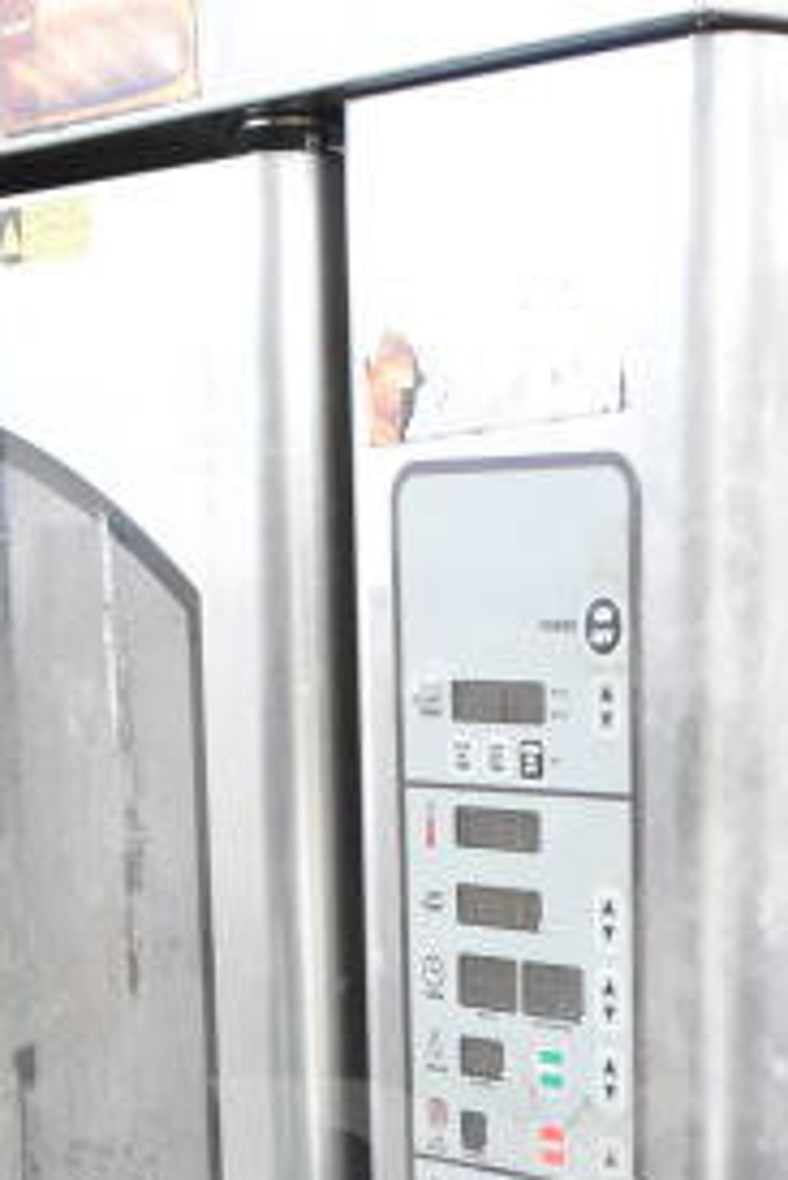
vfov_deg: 19.2
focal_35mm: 100
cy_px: 1417
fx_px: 3279
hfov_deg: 13.7
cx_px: 590
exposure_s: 1/30
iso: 1800
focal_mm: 20
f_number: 3.5
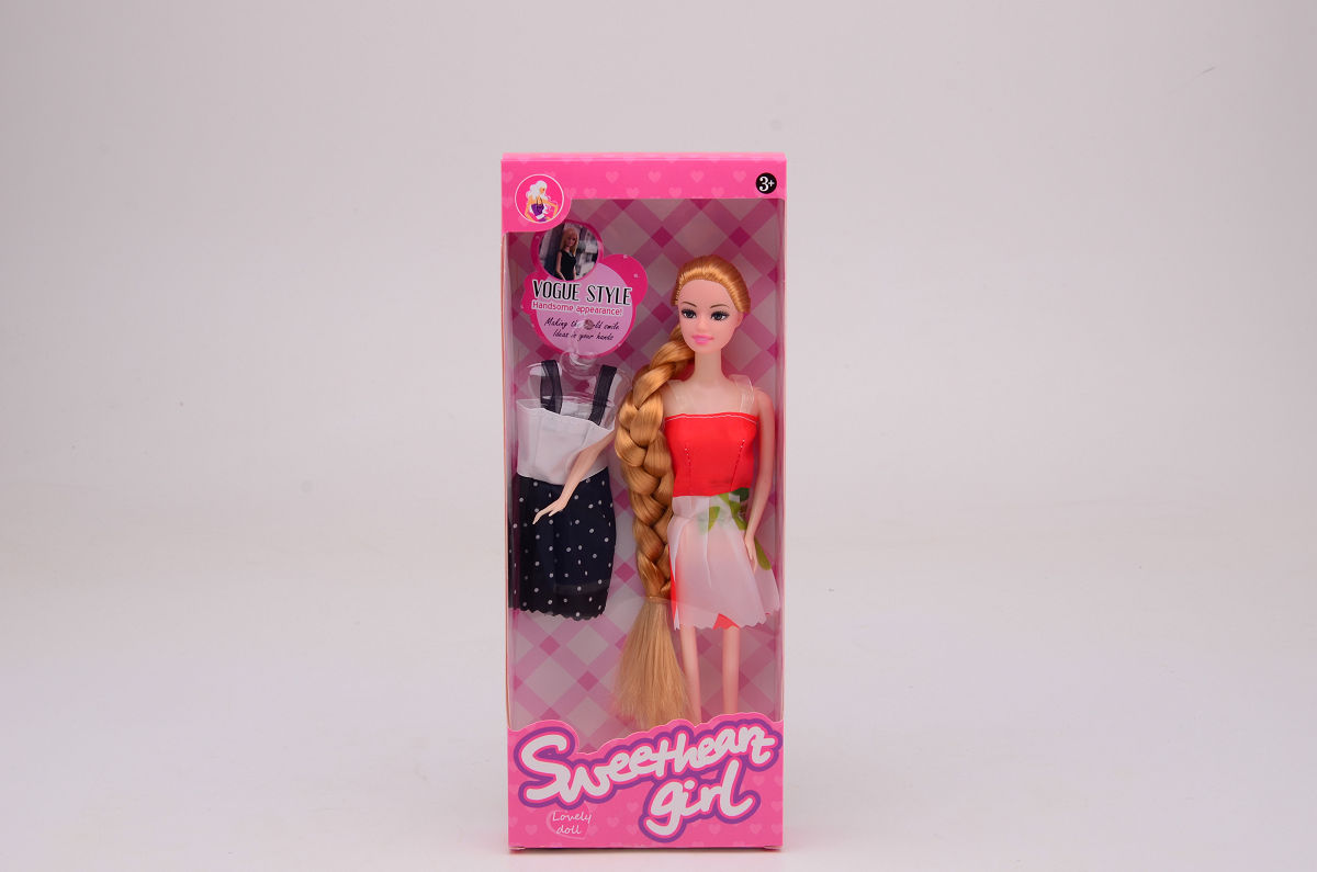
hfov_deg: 28.1
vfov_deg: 18.8
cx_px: 658
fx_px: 2629
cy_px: 436
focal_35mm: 72
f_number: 13
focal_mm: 48
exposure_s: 1/125
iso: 100
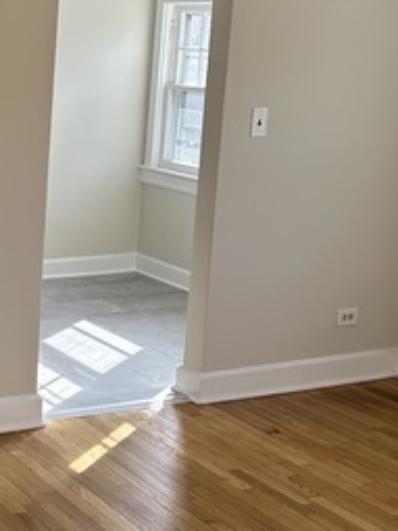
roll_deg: -2.0
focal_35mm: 68
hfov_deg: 20.2
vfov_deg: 28.6
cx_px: -79
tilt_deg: -12.2
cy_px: 236
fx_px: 1043
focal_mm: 5.7
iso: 50
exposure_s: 1/371
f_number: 1.5
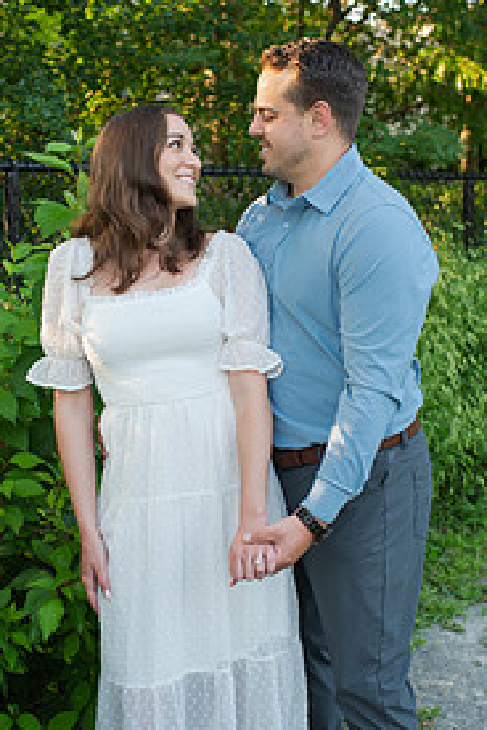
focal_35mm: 57
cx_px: 226
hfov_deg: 23.8
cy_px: 317
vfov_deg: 35.0
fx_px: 1157
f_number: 3.2
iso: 280
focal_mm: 35
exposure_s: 1/320
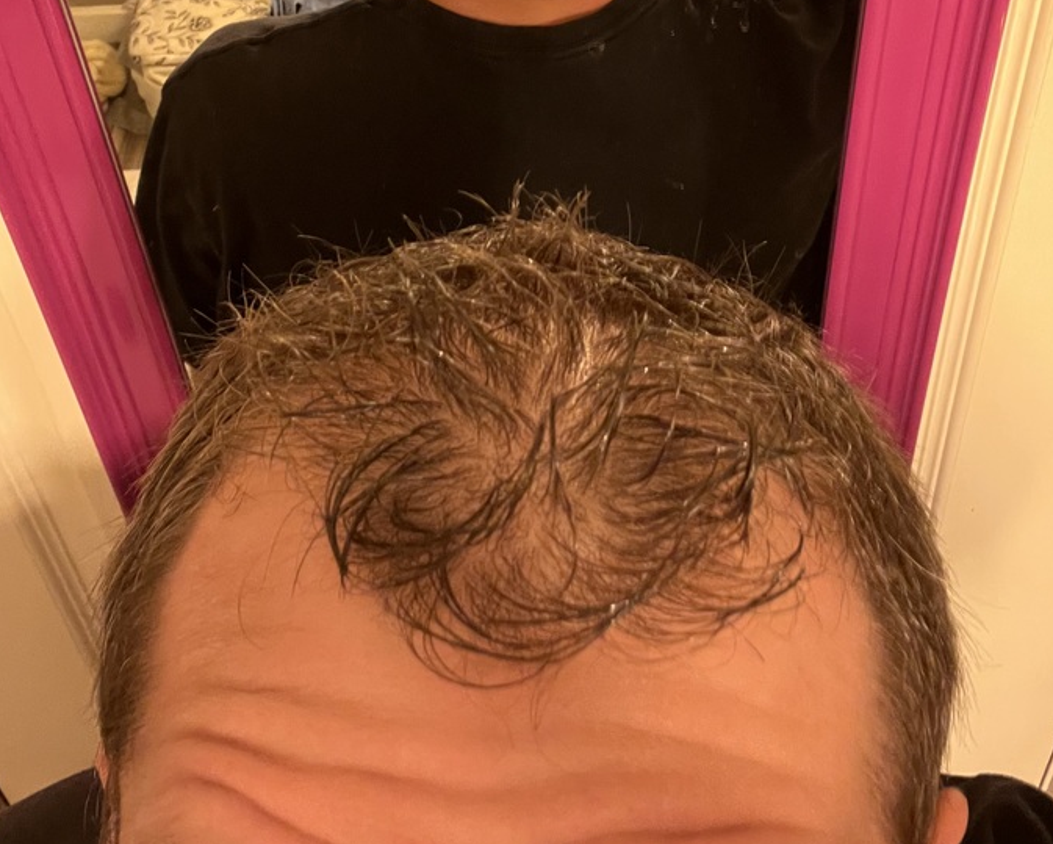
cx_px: 524
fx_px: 1247
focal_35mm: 40
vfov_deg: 35.8
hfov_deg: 45.8
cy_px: 133
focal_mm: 2.71
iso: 500
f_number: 2.2
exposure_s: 1/30
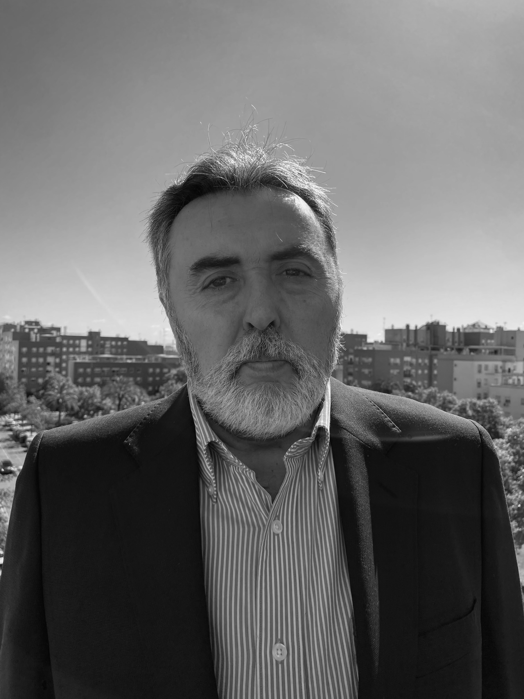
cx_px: 262
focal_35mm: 26
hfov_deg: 53.1
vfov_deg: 67.3
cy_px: 350
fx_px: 525
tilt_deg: +1.3
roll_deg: -0.6
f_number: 1.8
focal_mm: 4.25
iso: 32
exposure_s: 1/2513
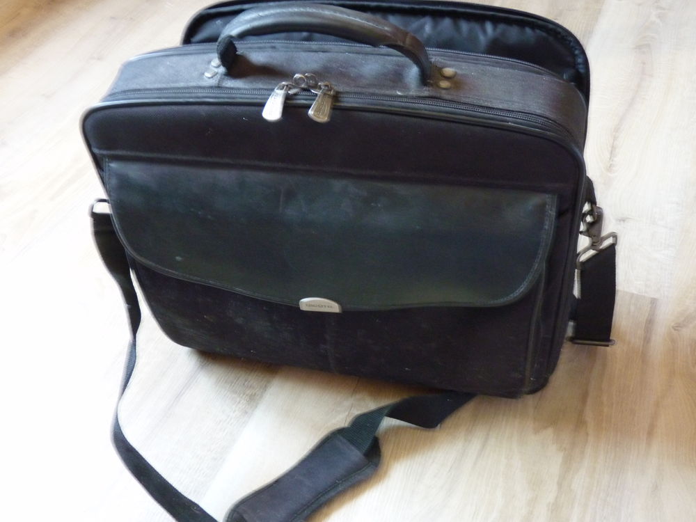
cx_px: 348
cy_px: 261
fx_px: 764
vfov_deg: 37.7
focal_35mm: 38
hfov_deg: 49.0
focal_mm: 6.8
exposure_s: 1/6
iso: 400
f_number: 3
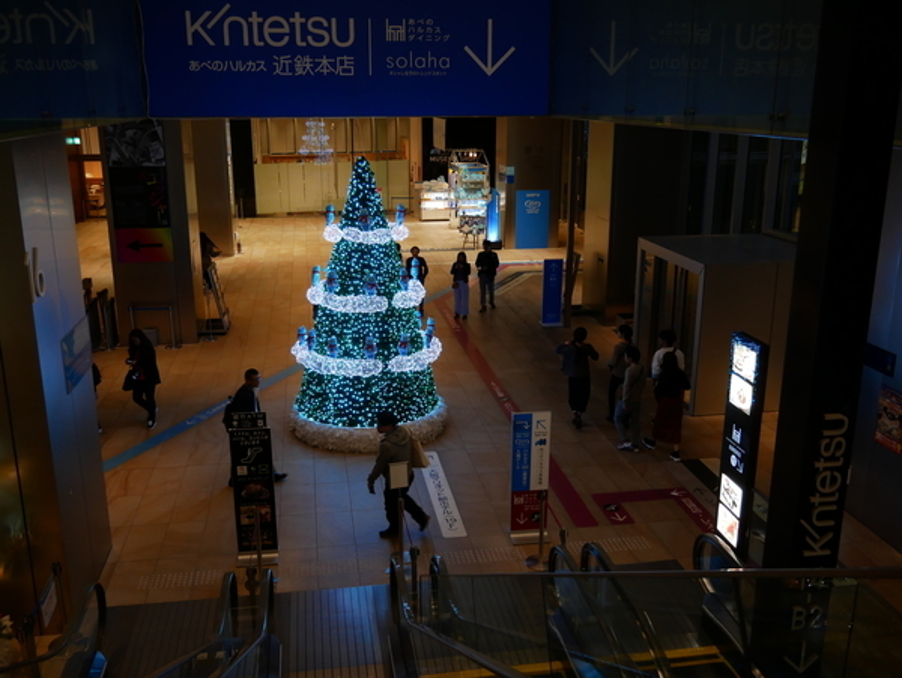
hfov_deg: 53.9
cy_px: 339
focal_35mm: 34
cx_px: 451
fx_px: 887
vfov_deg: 41.8
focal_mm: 17
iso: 640
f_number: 3.8
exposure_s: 1/60
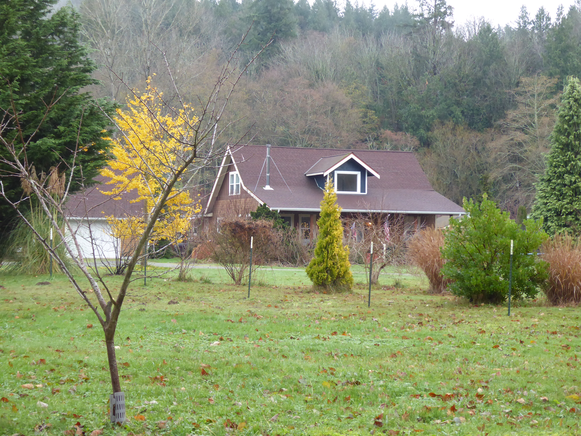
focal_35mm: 75
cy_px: 218
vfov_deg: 19.6
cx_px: 290
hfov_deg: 26.0
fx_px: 1259
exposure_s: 1/60
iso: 320
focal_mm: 12.5
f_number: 4.5
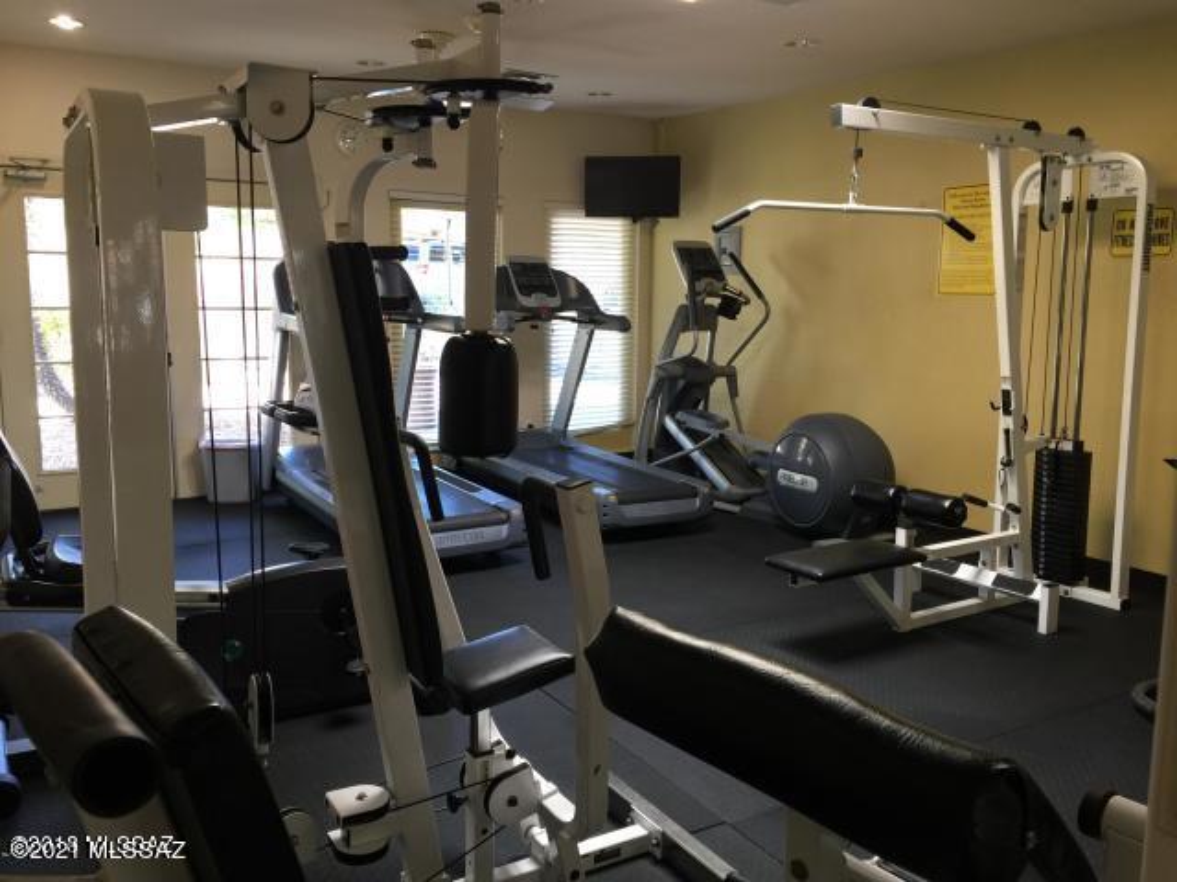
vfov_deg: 48.2
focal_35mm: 29
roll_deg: -1.9
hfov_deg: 61.7
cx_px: 588
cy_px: 441
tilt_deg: -8.8
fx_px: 986
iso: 32
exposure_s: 1/15
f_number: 2.2
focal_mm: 4.15
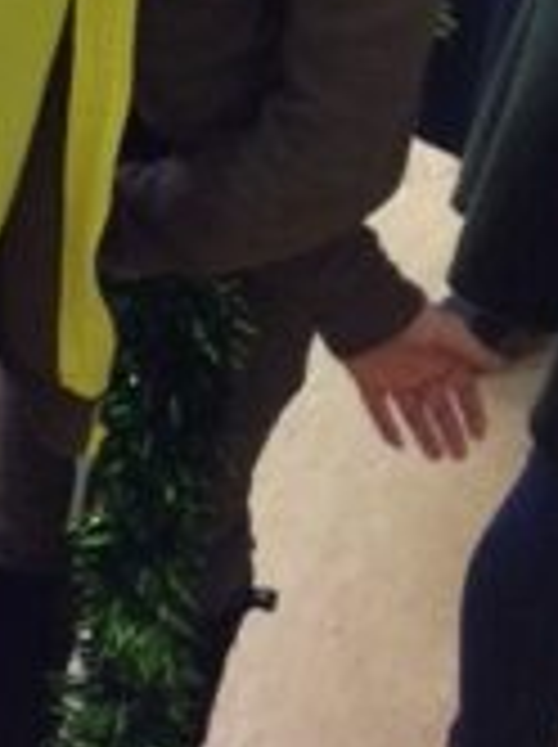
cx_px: -400
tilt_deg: -19.5
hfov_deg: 12.2
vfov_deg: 16.7
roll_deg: -2.5
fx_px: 2413
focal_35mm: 112
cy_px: -207
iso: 250
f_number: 2.2
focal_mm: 4.15
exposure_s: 1/17
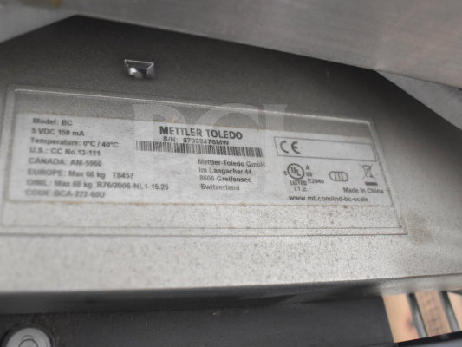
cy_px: 173
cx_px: 209
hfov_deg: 55.2
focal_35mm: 33
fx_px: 441
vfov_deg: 43.0
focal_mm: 20
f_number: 3.8
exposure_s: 1/30
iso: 2800
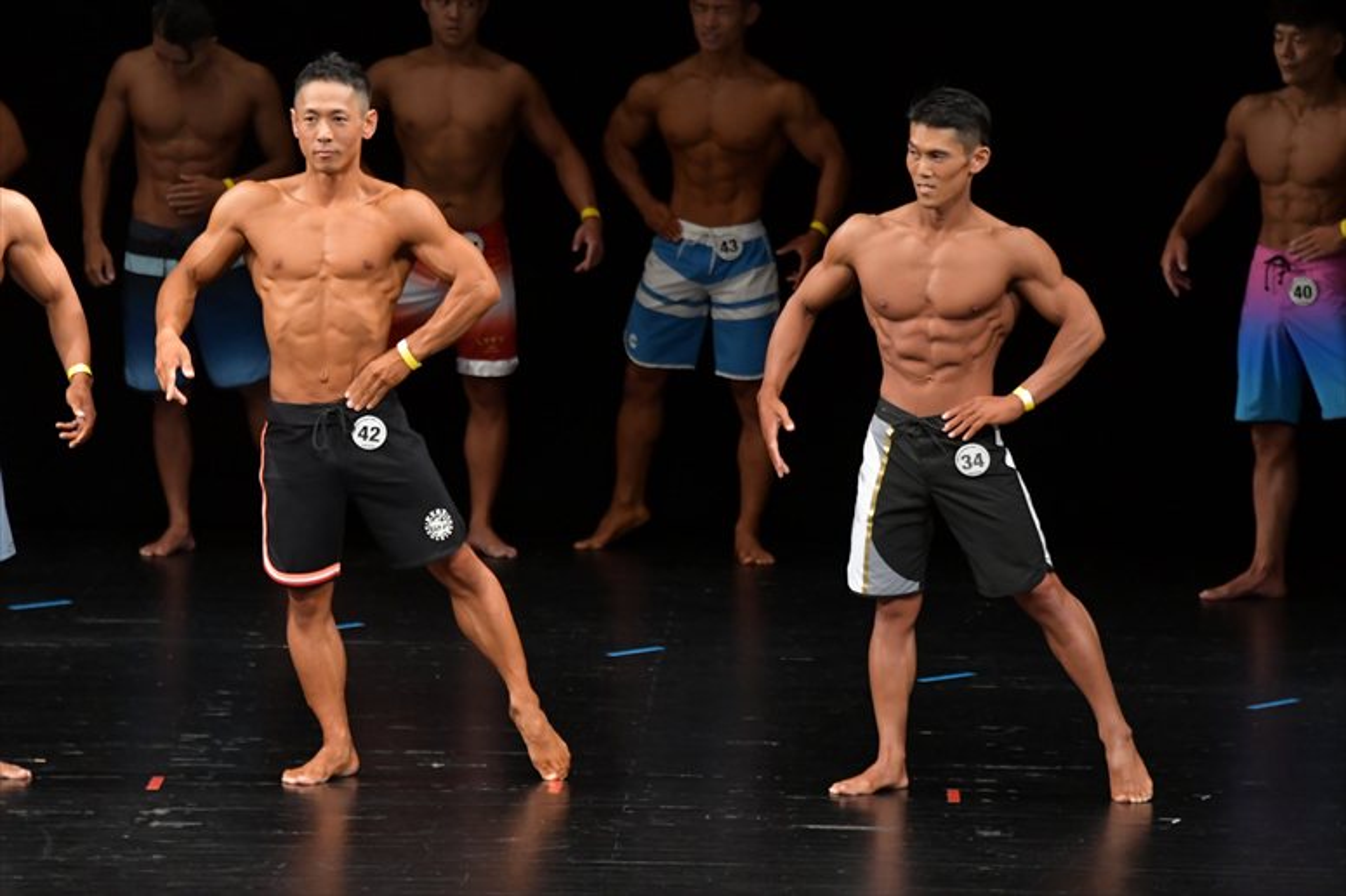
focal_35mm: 285
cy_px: 448
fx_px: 10651
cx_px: 673
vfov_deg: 4.8
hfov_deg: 7.2
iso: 3200
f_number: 5.6
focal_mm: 190
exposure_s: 1/400
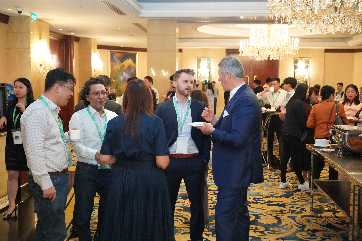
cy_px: 120
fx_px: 422
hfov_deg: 46.4
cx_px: 181
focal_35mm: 42
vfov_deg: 31.9
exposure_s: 1/160
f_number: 4.5
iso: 10000
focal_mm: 42
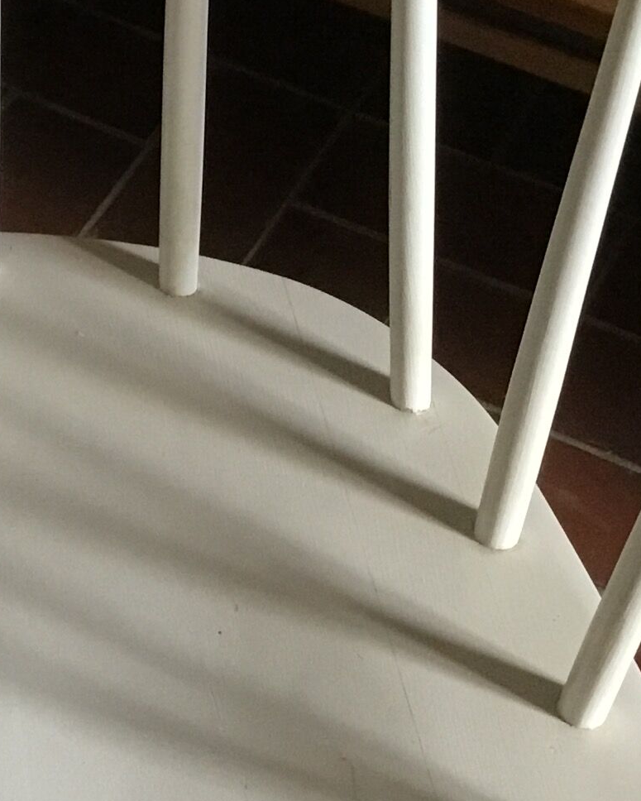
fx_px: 2418
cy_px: 546
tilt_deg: -51.9
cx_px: -64
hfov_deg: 14.7
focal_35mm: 102
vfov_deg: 18.7
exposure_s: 1/33
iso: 200
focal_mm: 3.3
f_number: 2.4
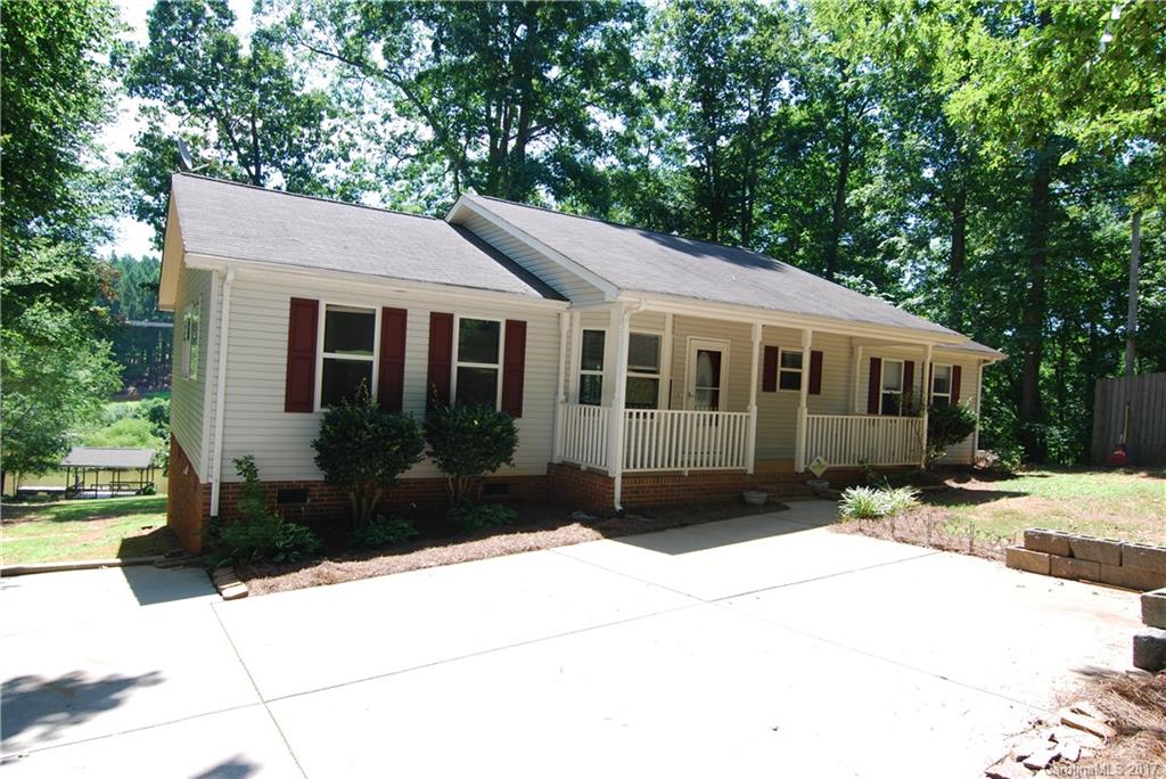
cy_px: 390
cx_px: 583
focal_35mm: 21
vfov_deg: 59.6
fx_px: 681
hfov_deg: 81.2
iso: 100
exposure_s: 1/125
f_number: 5.6
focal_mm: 14
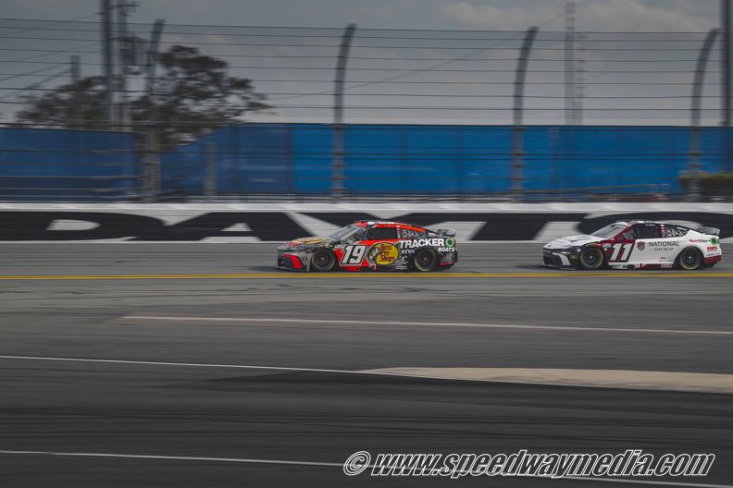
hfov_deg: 15.2
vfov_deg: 10.2
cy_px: 244
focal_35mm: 135
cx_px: 366
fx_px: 2749
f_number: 8
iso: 100
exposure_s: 1/320
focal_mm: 135
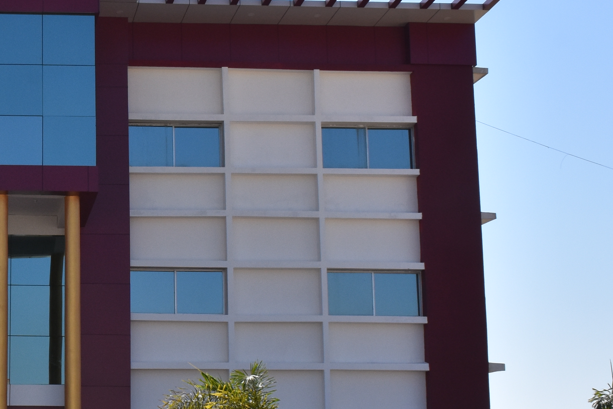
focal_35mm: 81
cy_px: 222
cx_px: -26
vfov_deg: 16.9
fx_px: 1379
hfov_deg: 23.8
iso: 320
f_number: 11
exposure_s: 1/500
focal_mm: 20
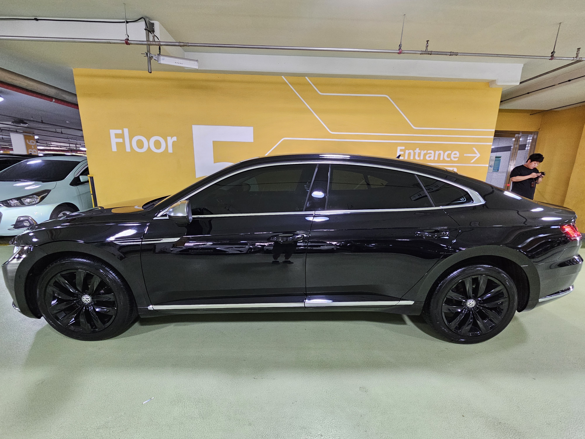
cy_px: 220
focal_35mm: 13
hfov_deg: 106.2
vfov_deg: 89.9
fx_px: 220
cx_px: 292
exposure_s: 1/40
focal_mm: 2.2
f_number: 2.2
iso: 400
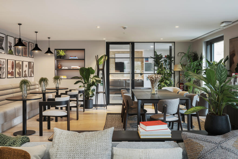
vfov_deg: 42.3
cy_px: 80
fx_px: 205
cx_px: 119
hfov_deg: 60.3
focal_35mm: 31
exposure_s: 1.6
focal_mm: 31
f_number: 16
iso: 160
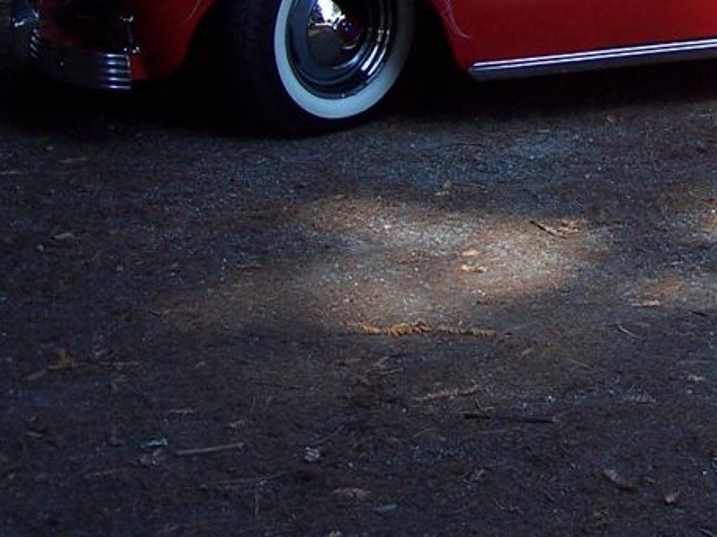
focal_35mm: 109
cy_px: -205
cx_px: 809
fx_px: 2257
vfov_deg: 13.0
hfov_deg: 17.4
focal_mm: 8
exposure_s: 1/180
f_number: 3.4
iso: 100
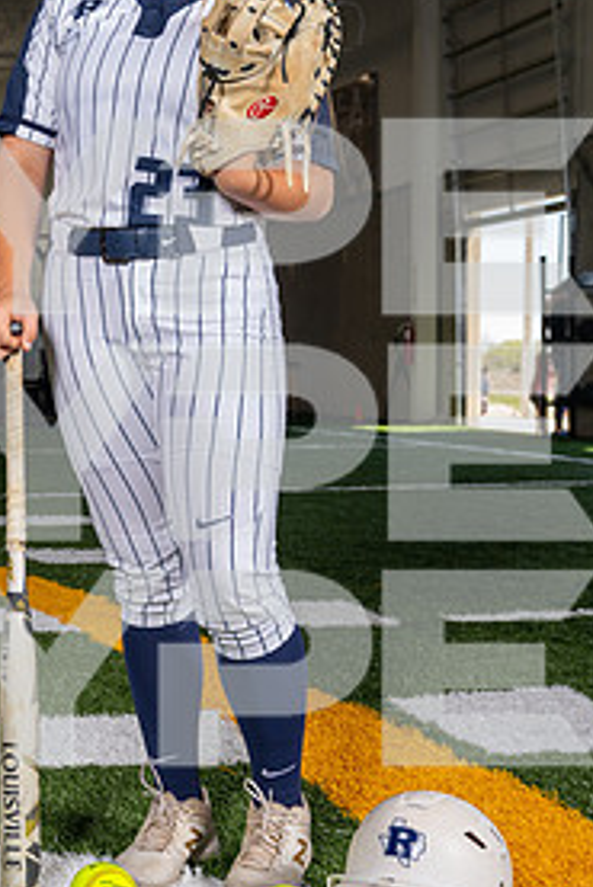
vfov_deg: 30.9
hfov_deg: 20.7
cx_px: 128
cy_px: 445
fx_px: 1604
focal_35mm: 65
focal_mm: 40
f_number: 5.6
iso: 200
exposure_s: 1/200
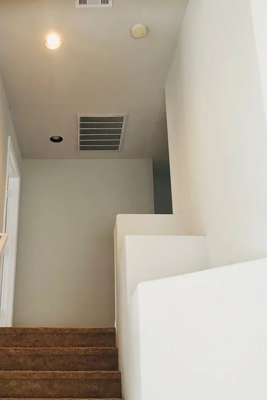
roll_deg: -1.1
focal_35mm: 42
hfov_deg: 31.3
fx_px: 467
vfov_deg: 46.2
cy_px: 238
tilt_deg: +19.2
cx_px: 65
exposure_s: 1/17
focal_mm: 3.99
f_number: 1.8
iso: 40
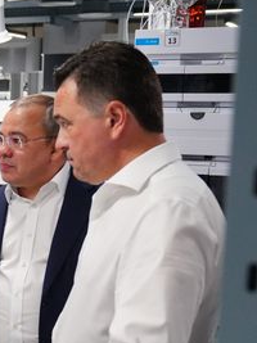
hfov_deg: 16.2
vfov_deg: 23.3
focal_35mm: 83
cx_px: -136
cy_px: 259
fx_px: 822
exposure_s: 1/800
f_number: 4.5
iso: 4000
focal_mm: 33
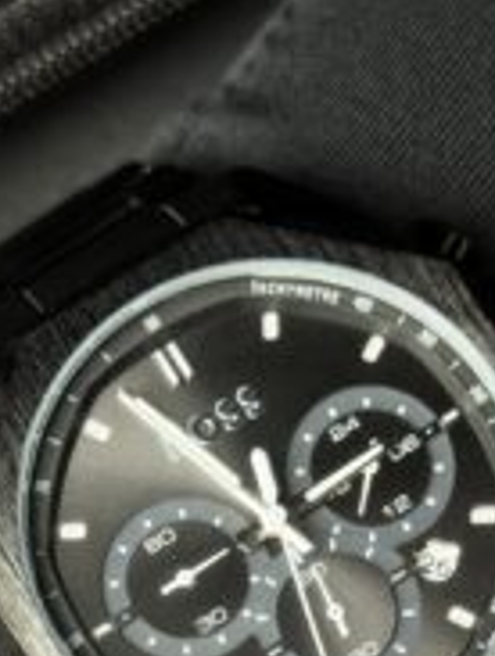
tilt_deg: -82.8
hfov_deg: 9.9
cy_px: 848
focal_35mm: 150
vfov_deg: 12.7
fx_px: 2850
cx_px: 291
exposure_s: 1/100
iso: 64
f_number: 1.78
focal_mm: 6.76
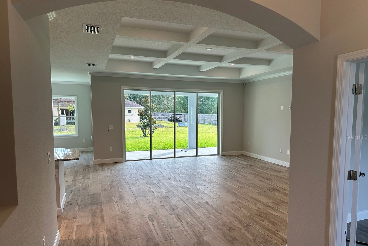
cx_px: 184
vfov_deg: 51.2
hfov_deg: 71.5
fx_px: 256
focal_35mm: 25
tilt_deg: -5.3
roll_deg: -0.1
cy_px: 137
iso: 64
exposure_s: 1/220
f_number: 1.78
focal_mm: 6.86
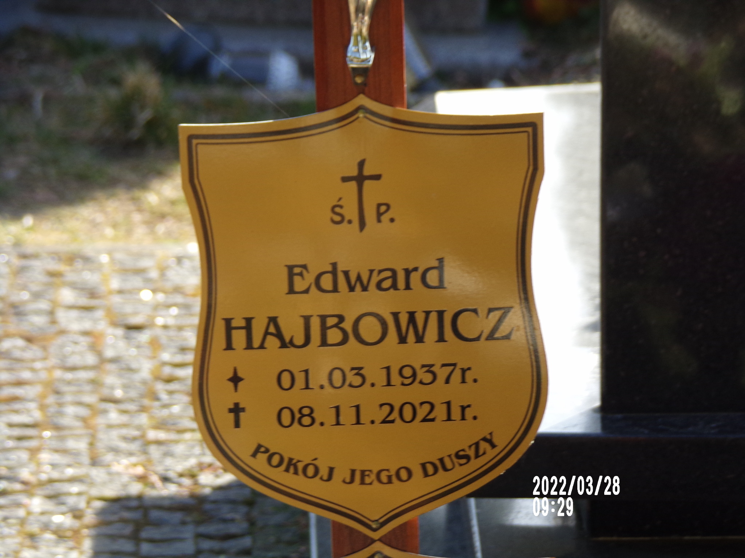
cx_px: 372
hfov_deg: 8.5
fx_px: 4993
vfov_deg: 6.4
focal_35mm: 232
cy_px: 279
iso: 80
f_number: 5
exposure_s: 1/125
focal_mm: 41.5
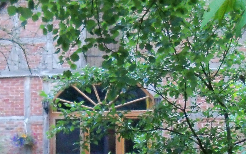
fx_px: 751
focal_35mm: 112
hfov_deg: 18.6
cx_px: 123
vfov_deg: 11.5
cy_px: 168
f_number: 3.5
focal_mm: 6.2
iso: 500
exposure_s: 1/40
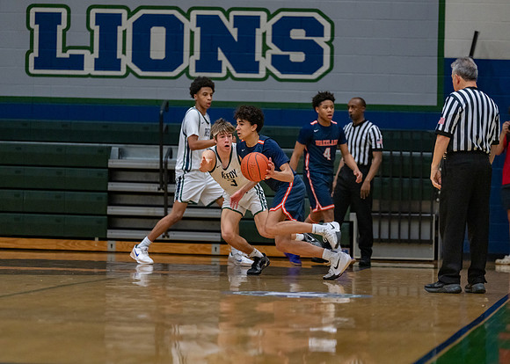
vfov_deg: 6.6
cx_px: 255
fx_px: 3137
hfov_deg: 9.3
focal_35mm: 217
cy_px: 182
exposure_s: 1/1000
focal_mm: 200
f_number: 2.8
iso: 2500
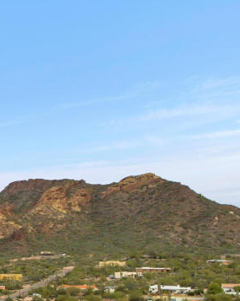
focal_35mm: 56
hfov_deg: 22.6
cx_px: -111
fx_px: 498
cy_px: 234
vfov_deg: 32.8
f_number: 2.8
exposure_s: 1/1250
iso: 100
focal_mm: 3.61
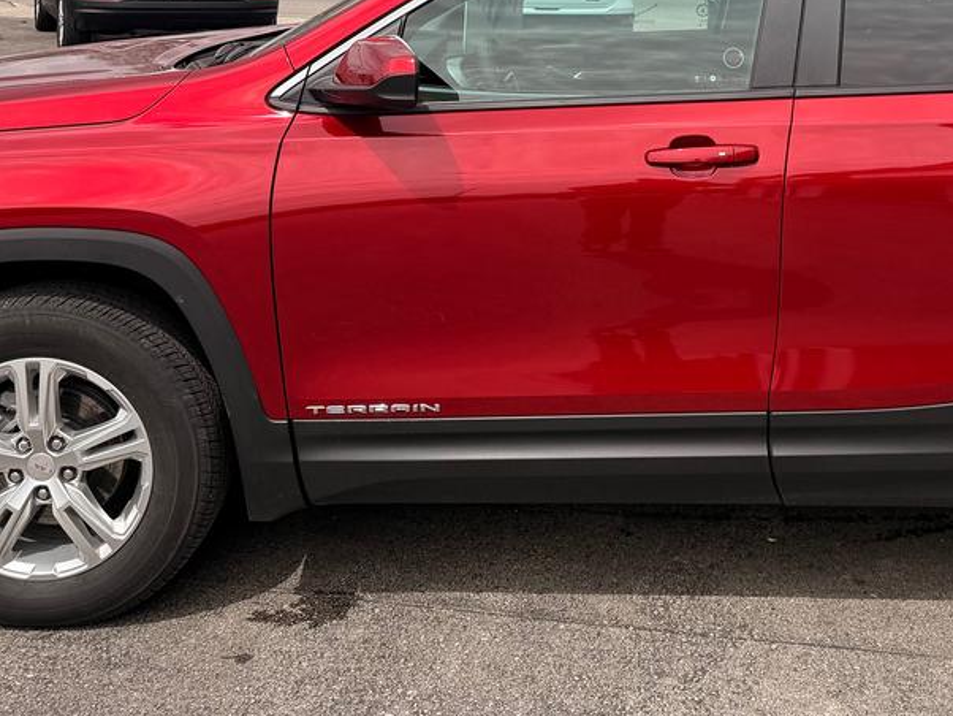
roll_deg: -2.8
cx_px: 682
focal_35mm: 51
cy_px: -10
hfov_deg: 36.8
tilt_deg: -1.4
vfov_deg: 26.9
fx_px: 1405
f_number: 1.78
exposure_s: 1/4975
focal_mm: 6.76
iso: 80
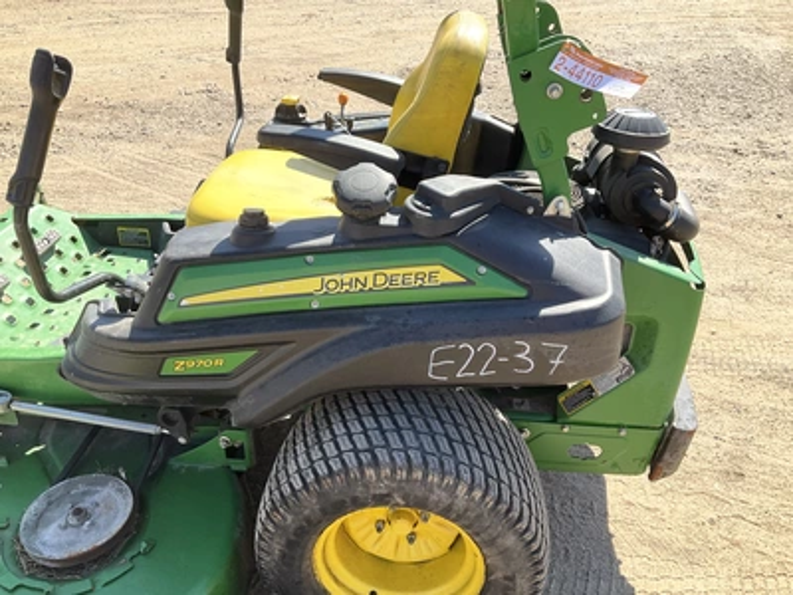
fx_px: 664
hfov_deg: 61.7
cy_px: 298
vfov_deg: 48.2
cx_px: 396
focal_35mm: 29
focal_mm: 3
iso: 25
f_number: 1.8
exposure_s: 1/657
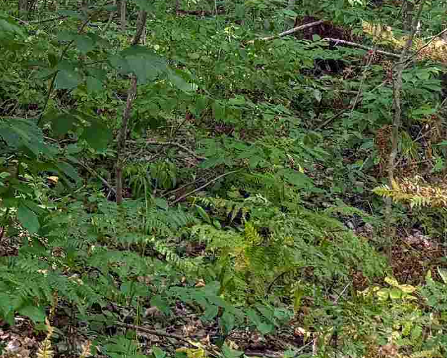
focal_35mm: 99
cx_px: -139
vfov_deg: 14.1
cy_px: -255
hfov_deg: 18.0
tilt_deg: +3.5
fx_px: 1310
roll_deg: -2.2
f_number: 1.78
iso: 125
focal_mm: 6.76
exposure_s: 1/183
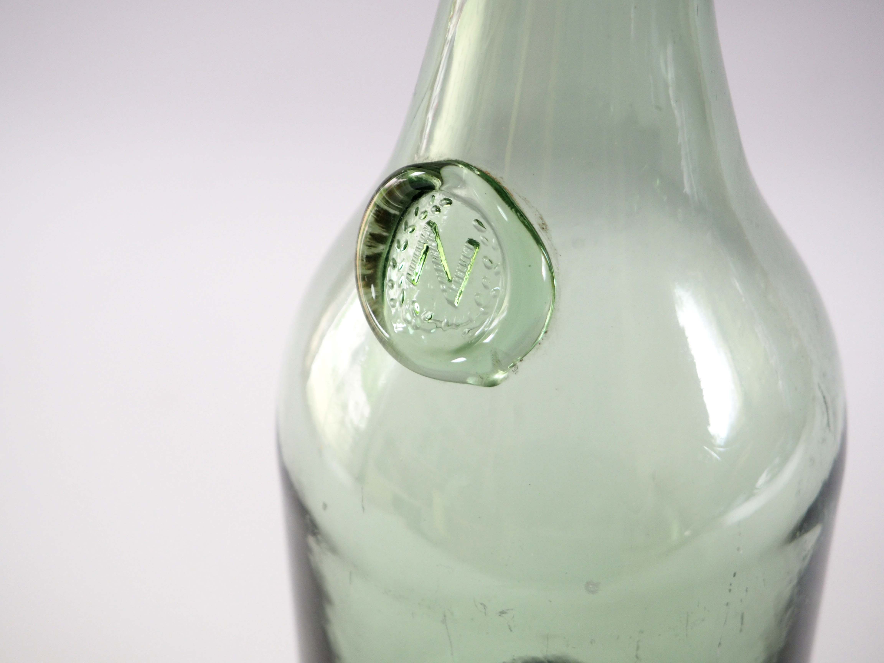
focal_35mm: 84
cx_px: 442
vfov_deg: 17.6
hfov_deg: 23.3
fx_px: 2145
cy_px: 332
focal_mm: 42
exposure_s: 1/80
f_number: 5.6
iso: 1000
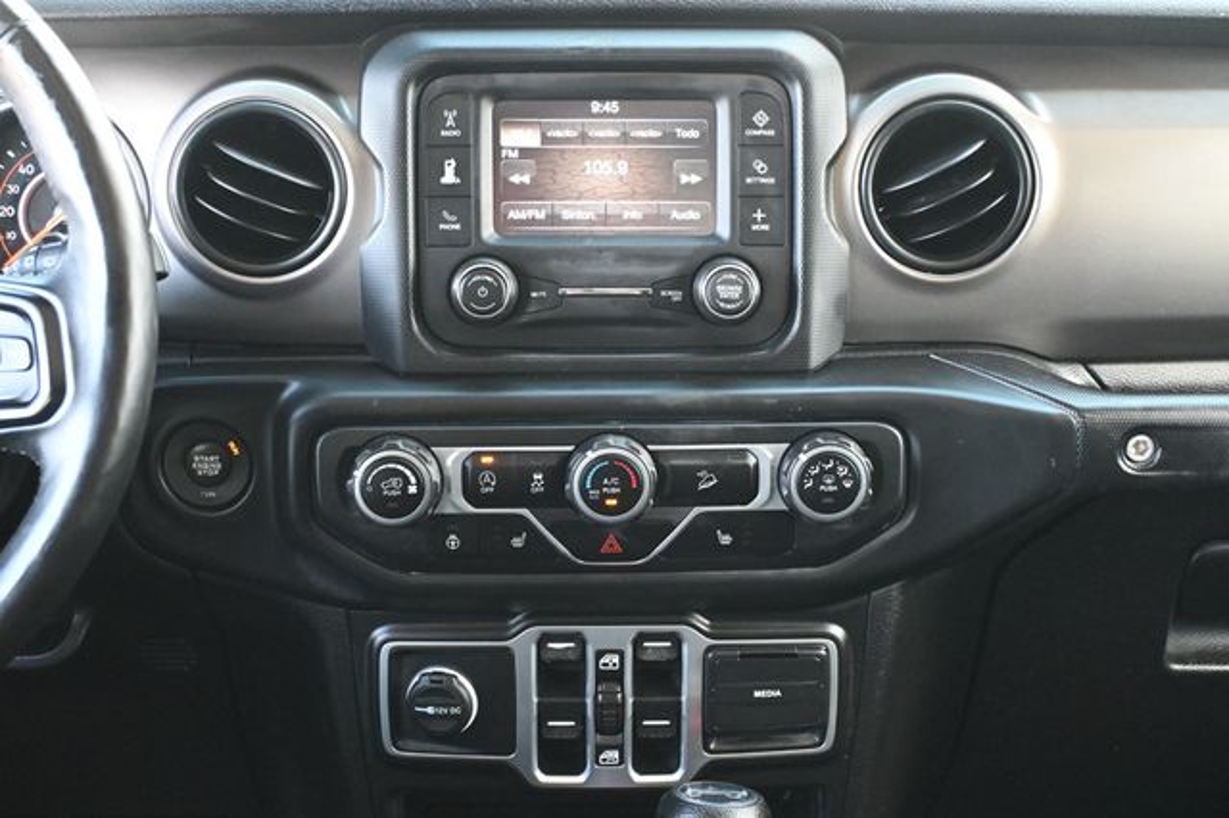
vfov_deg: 26.5
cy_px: 409
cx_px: 614
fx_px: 1740
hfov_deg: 38.9
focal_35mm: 51
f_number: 5
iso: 4500
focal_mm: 34
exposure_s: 1/60
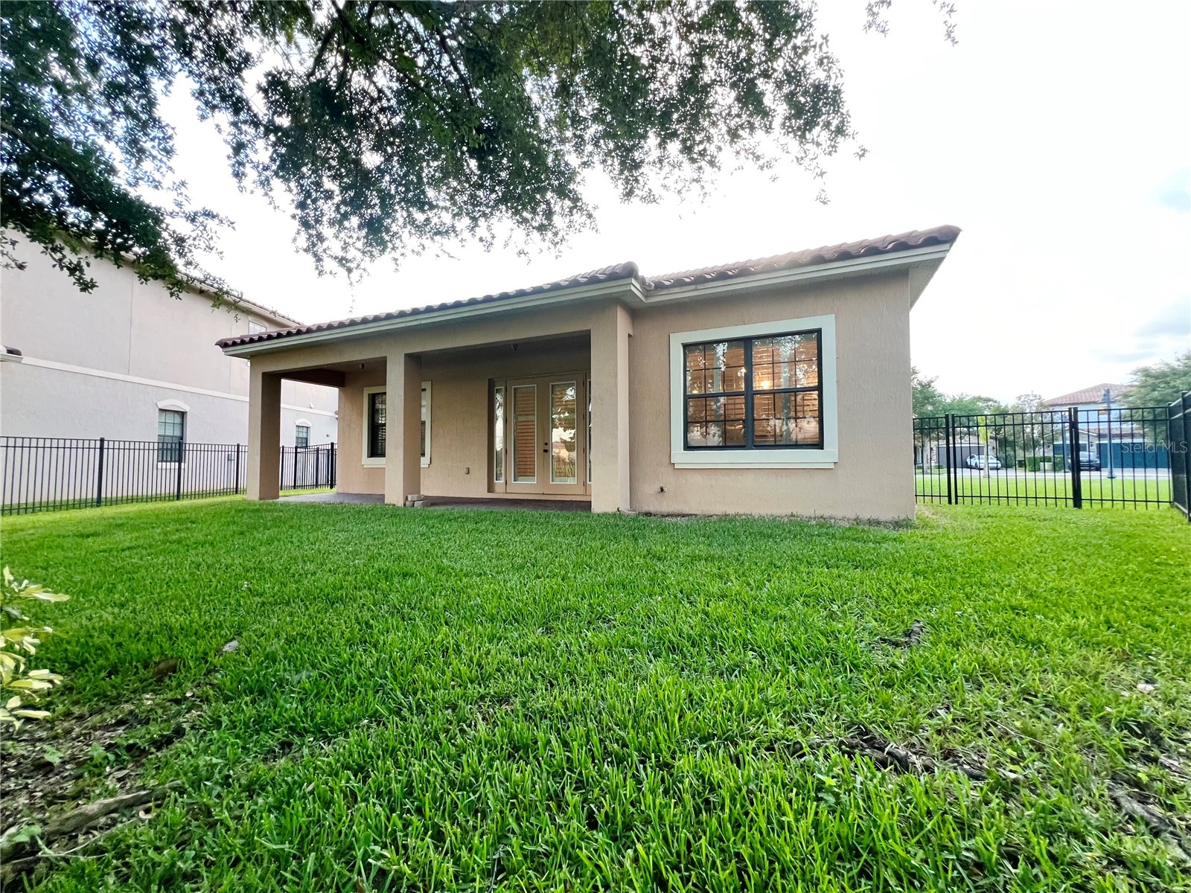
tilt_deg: +1.8
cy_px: 446
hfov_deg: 106.2
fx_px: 447
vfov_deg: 89.9
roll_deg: +0.3
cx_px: 596
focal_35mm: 13
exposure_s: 1/99
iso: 160
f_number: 1.8
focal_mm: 1.57
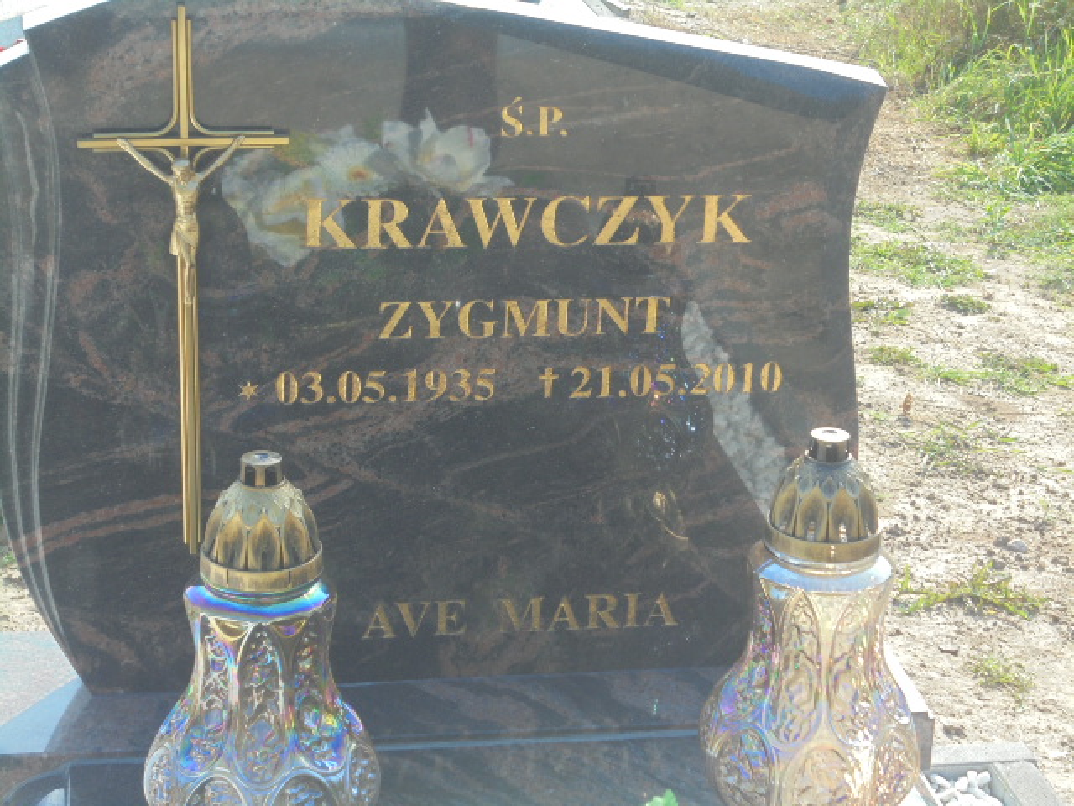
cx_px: 537
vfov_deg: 17.8
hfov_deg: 23.6
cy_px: 403
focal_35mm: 83
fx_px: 2575
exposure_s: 1/100
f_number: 6.7
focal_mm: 14.9
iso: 100
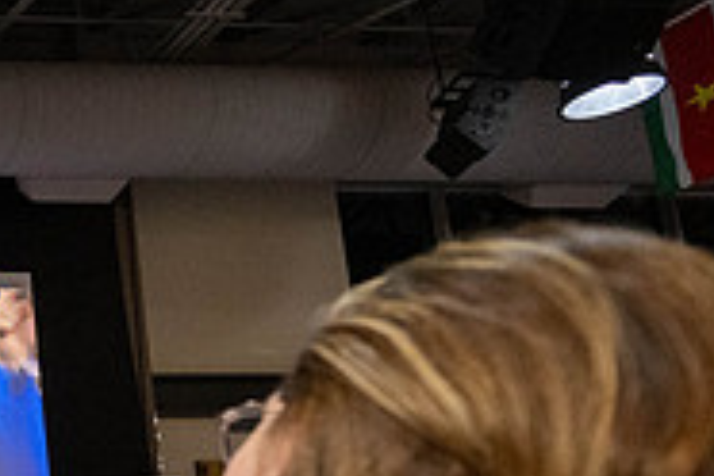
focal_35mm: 46
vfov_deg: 27.0
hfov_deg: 27.7
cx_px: -376
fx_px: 912
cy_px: 512
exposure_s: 1/250
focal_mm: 14
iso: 6400
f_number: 4
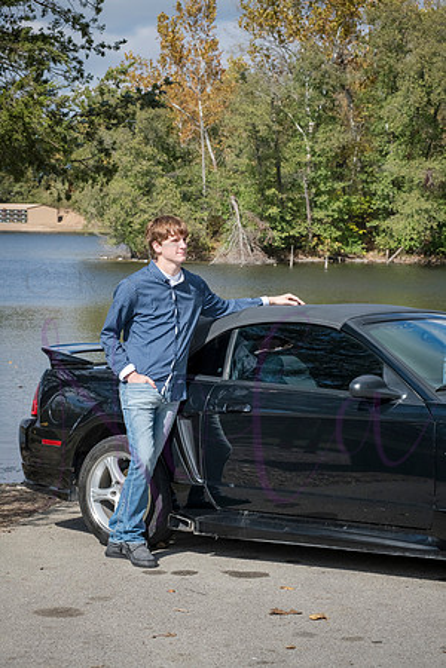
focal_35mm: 86
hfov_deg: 15.9
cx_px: 223
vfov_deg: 23.6
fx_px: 1598
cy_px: 334
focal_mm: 86
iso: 800
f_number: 11
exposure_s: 1/640
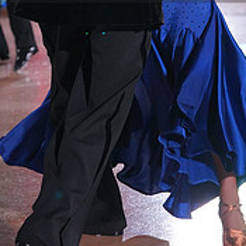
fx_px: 1584
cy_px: -44
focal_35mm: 197
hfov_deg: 8.9
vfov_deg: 8.8
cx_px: 126
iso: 1600
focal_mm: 70
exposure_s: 1/500
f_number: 4
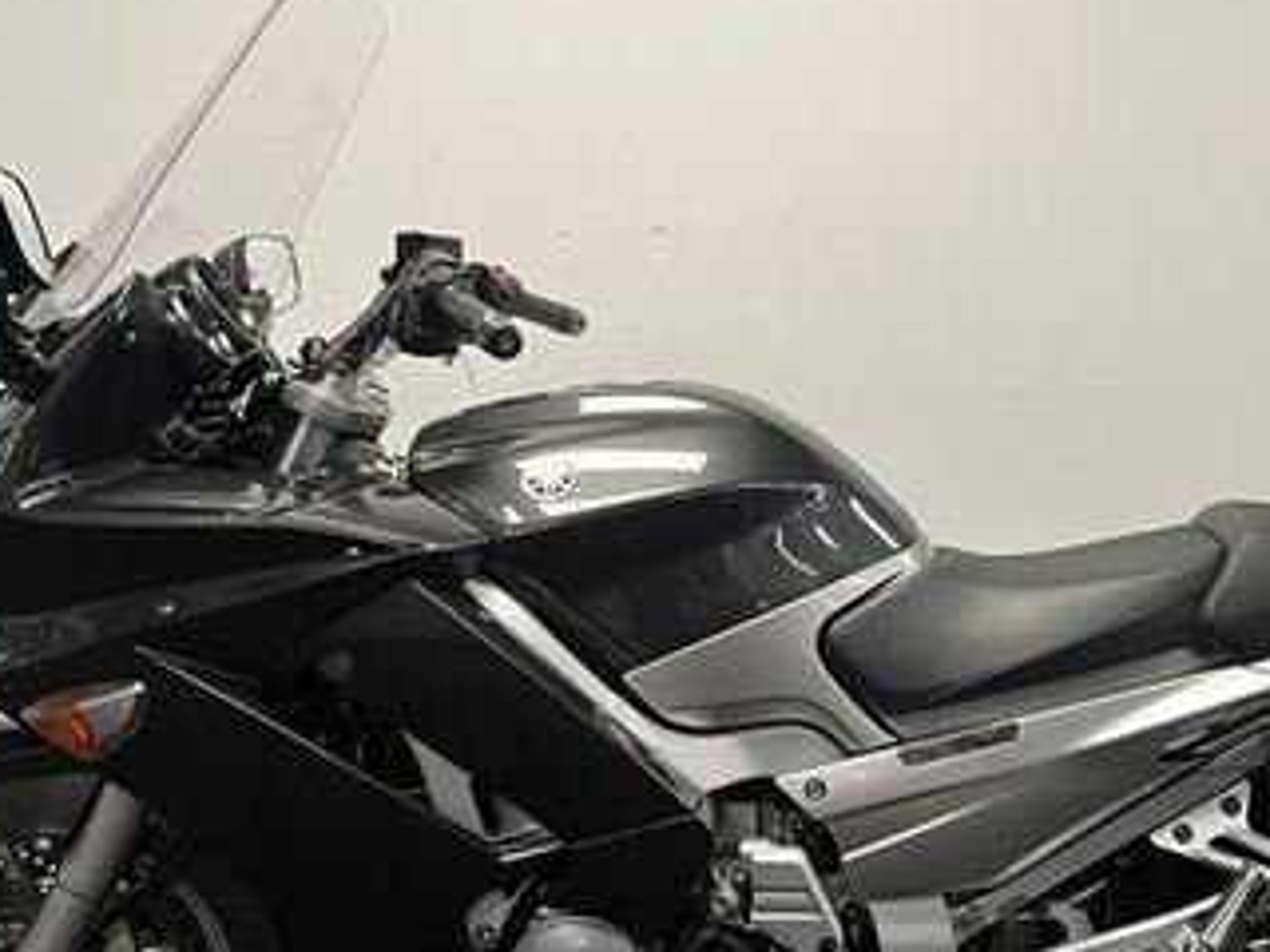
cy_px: 607
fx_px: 1908
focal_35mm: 52
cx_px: 897
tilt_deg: -1.1
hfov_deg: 36.2
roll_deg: -1.3
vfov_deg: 27.9
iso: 80
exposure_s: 1/50
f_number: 1.6
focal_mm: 5.1
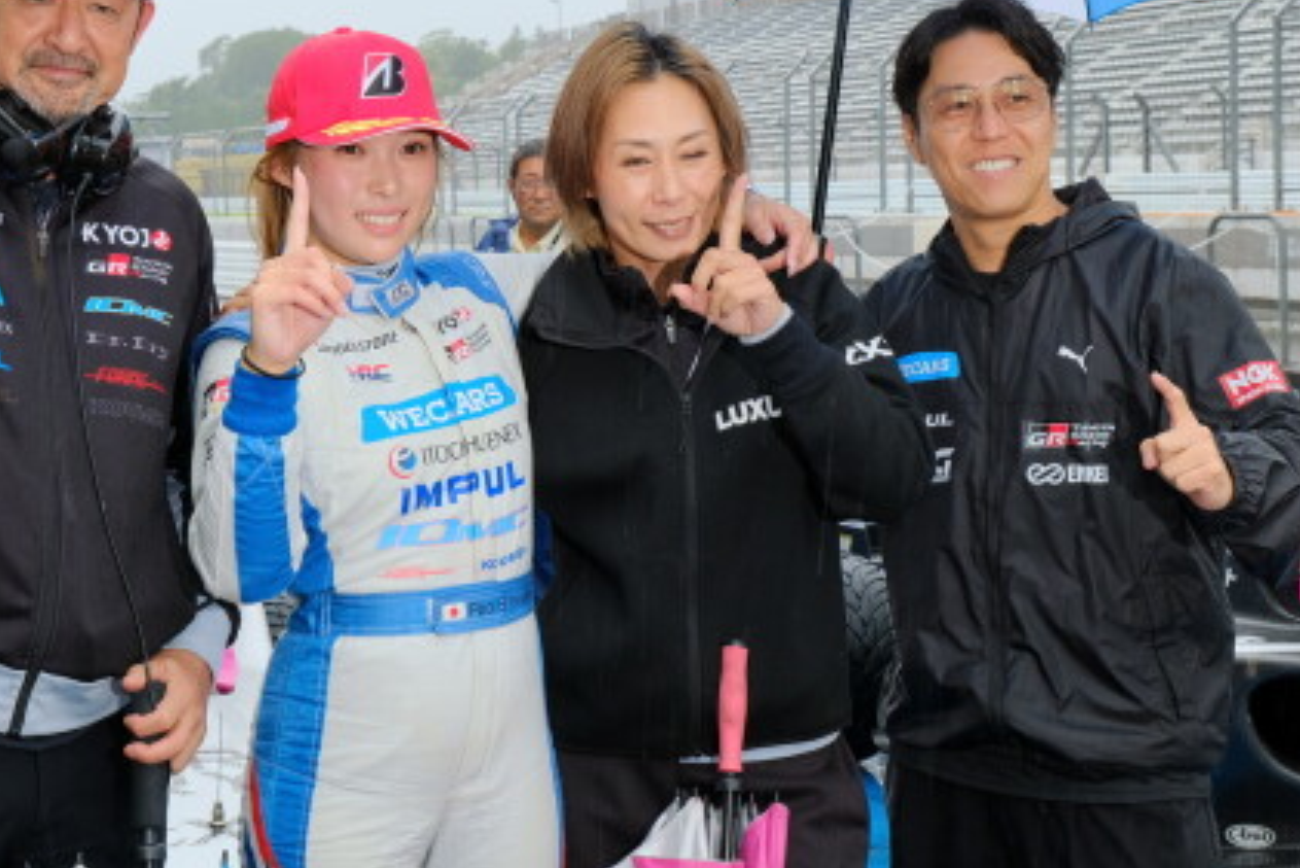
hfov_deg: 29.6
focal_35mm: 68
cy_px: 340
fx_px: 2456
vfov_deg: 20.0
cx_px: 513
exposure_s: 1/80
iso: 800
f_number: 8
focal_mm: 35
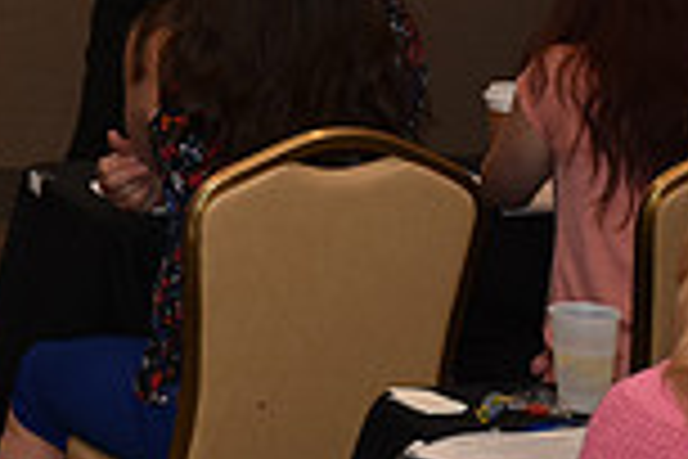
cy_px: -358
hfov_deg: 11.8
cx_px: -99
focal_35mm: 171
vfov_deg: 7.8
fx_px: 3268
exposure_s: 1/60
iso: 200
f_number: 5
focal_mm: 30
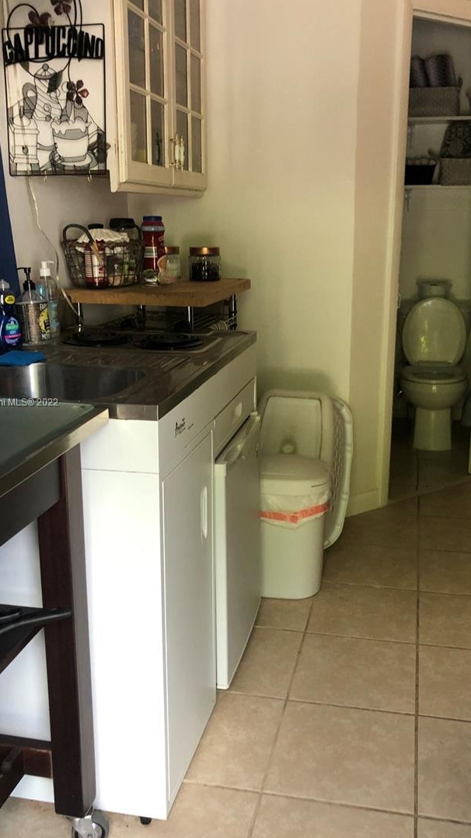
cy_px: 403
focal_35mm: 34
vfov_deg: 58.0
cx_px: 266
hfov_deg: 34.6
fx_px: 755
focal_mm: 4
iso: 32
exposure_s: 1/30
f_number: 1.8
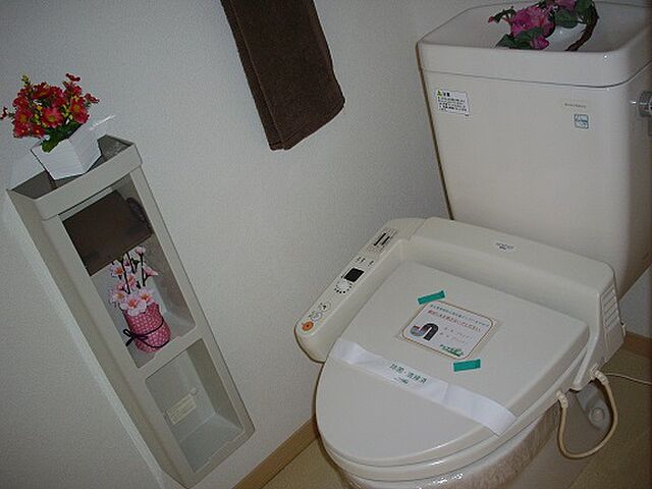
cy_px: 244
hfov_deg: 50.1
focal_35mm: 37
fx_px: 697
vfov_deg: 38.7
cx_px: 326
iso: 160
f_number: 2.8
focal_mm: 6.2
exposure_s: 1/50
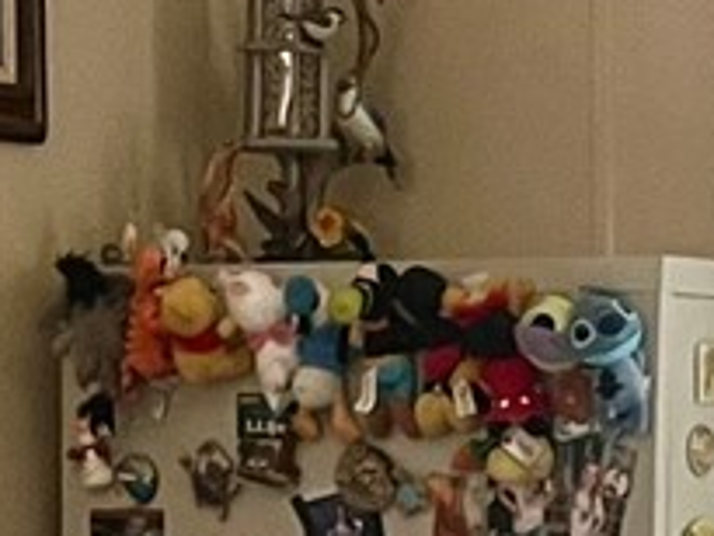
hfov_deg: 9.7
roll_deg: +0.0
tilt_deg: -8.9
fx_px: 4190
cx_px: 460
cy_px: 1142
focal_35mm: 203
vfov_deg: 7.0
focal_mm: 5.1
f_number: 1.6
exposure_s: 1/60
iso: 125
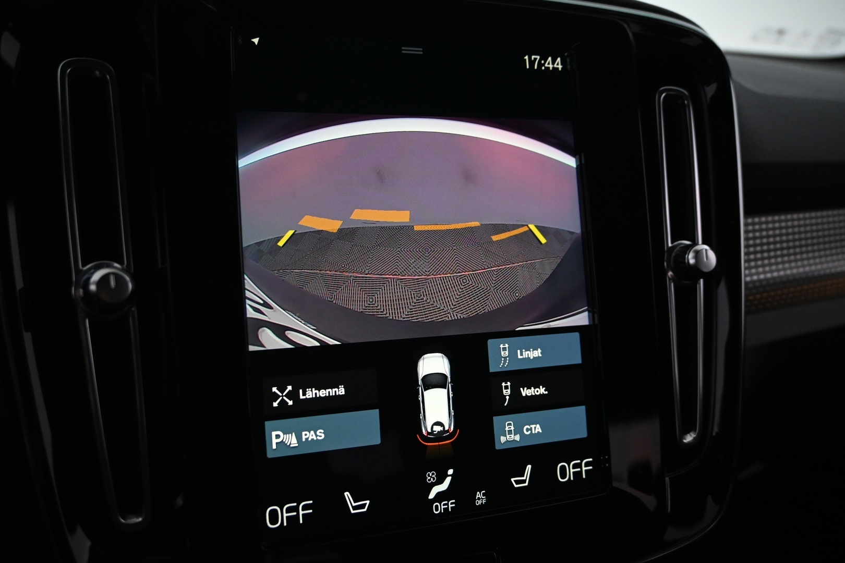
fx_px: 687
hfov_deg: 63.2
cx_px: 422
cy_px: 282
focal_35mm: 29
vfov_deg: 44.6
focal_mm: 19.5
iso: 1600
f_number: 3.8
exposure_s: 1/30
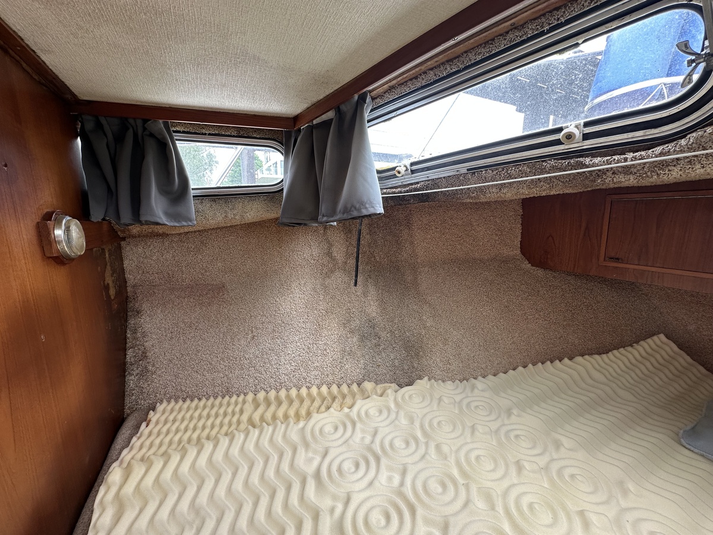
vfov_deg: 85.7
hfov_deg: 102.1
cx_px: 356
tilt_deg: -10.7
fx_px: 288
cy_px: 268
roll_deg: +0.1
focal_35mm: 14
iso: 80
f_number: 2.2
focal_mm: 2.22
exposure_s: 1/99
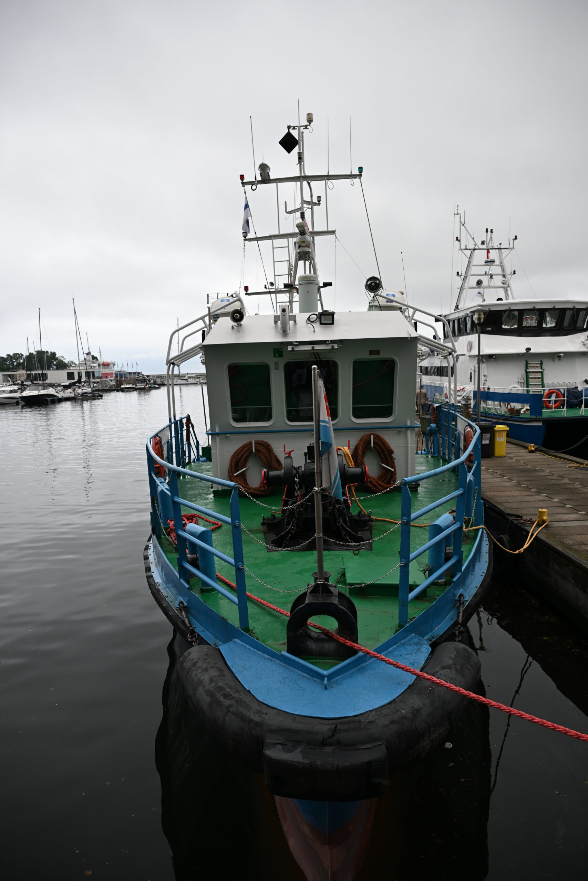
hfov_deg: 53.1
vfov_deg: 73.7
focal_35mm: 24
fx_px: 588
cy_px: 440
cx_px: 294
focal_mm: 24
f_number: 4
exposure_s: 1/200
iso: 400
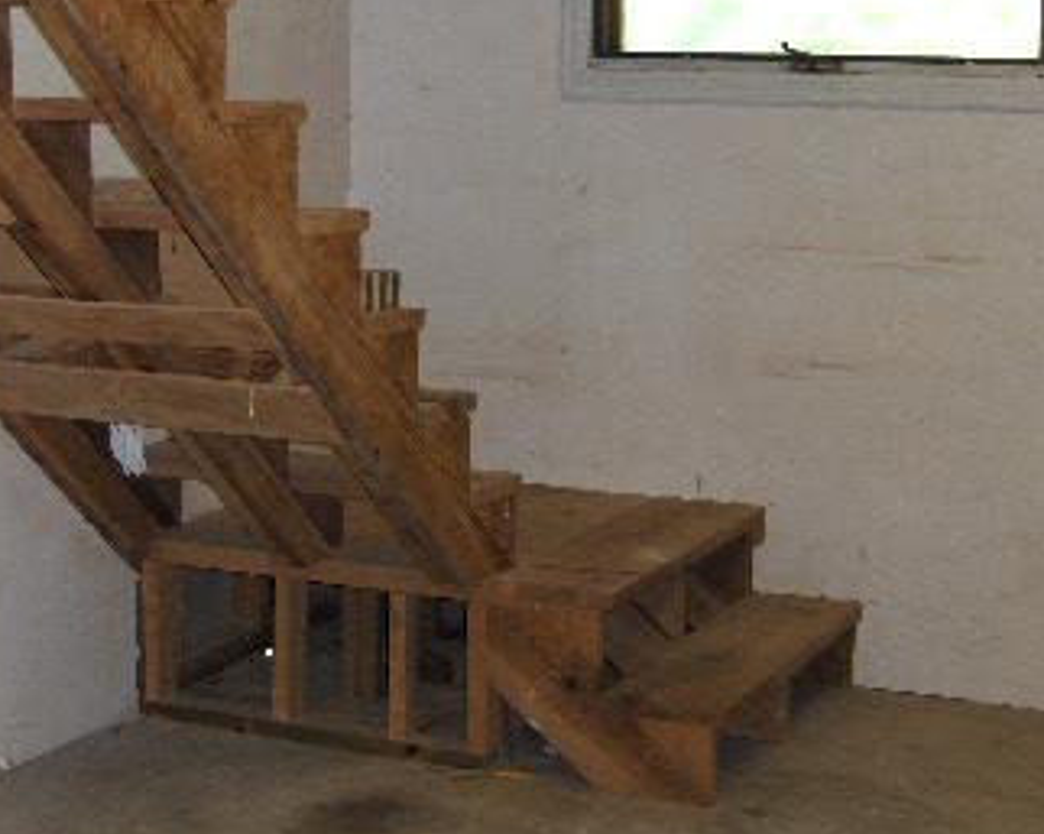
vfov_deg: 22.3
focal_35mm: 68
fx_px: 2099
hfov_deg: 27.6
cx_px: 276
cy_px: 221
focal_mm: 7.5
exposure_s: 1/60
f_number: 2.8
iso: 143
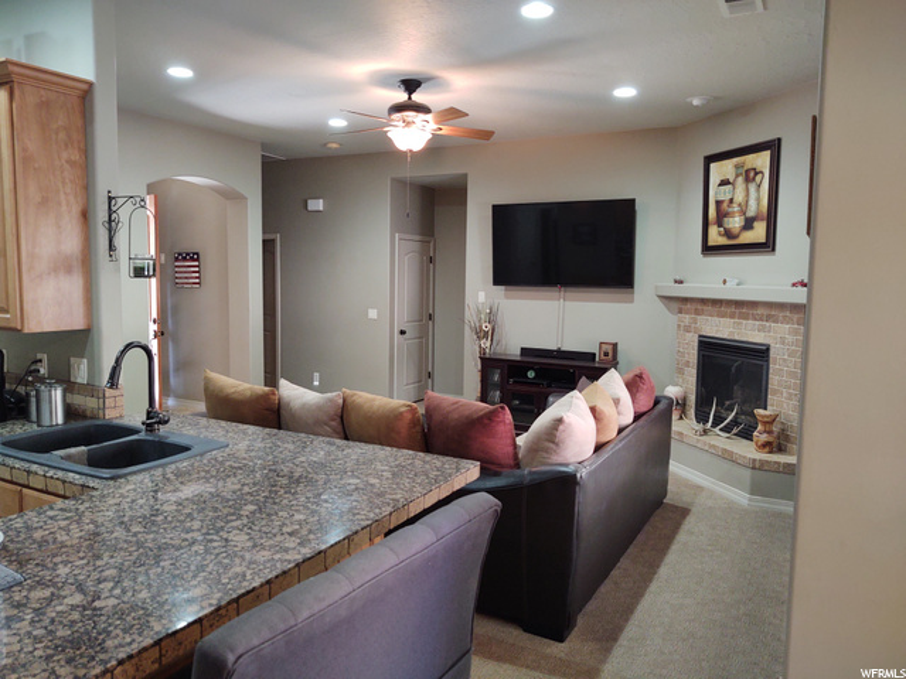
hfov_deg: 65.3
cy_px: 340
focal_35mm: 27
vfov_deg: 51.4
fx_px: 707
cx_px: 453
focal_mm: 4.75
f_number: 1.7
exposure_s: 1/30
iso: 288
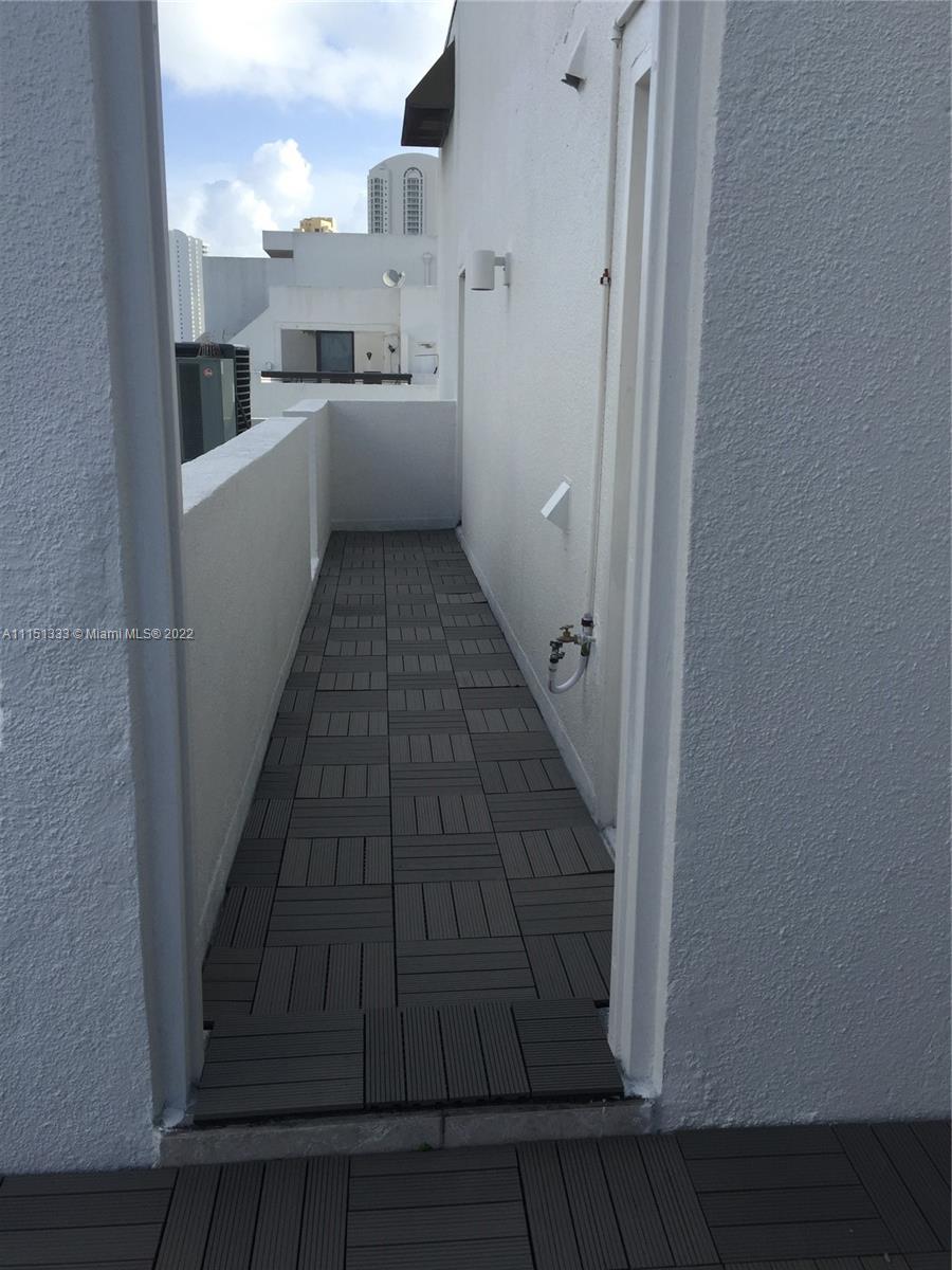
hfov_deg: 48.2
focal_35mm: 29
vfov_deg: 61.7
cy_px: 635
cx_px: 476
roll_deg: +0.2
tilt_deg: -12.8
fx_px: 1063
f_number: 2.2
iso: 32
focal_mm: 4.15
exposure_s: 1/1412
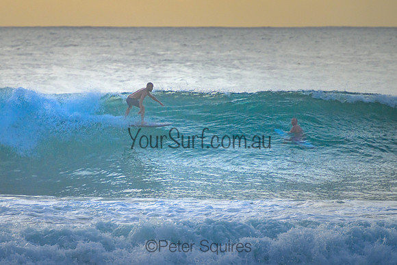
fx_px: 6064
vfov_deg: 2.5
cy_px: 131
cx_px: 152
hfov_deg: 3.7
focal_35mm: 550
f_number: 5.6
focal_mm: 400
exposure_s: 1/2000
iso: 1100
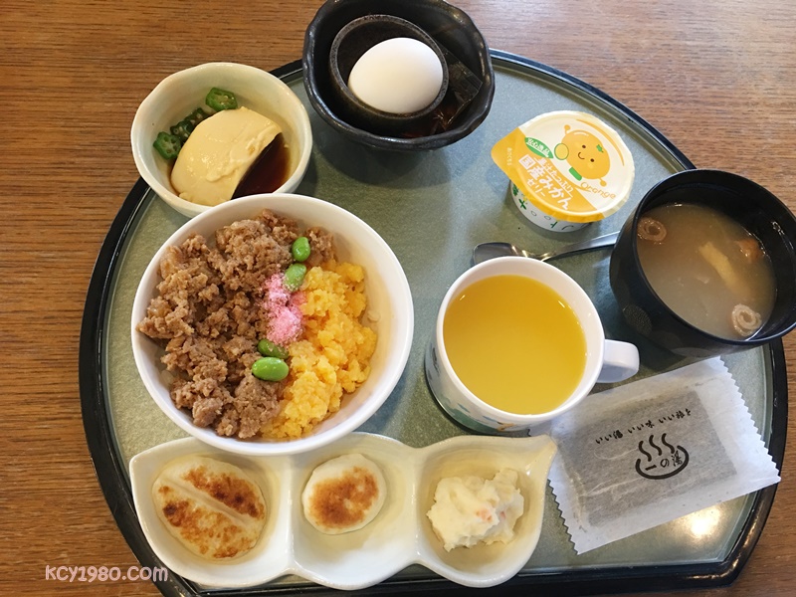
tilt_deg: -68.1
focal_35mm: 29
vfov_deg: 48.2
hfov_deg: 61.7
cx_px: 398
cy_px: 298
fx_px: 667
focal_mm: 4.15
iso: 80
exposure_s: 1/15
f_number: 2.2
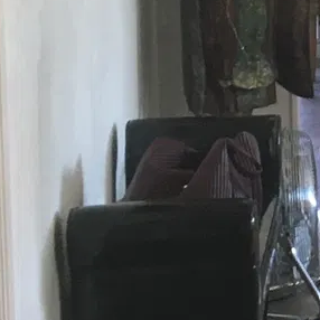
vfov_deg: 9.0
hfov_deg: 8.2
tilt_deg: -6.6
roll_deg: +0.3
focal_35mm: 191
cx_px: 851
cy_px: -86
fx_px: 1998
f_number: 2.2
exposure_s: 1/33
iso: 100
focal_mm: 4.15
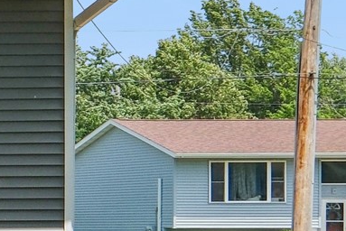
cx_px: -590
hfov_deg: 9.9
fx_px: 1635
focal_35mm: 170
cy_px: 100
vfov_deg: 8.1
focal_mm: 20
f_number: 9
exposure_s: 1/500
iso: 400
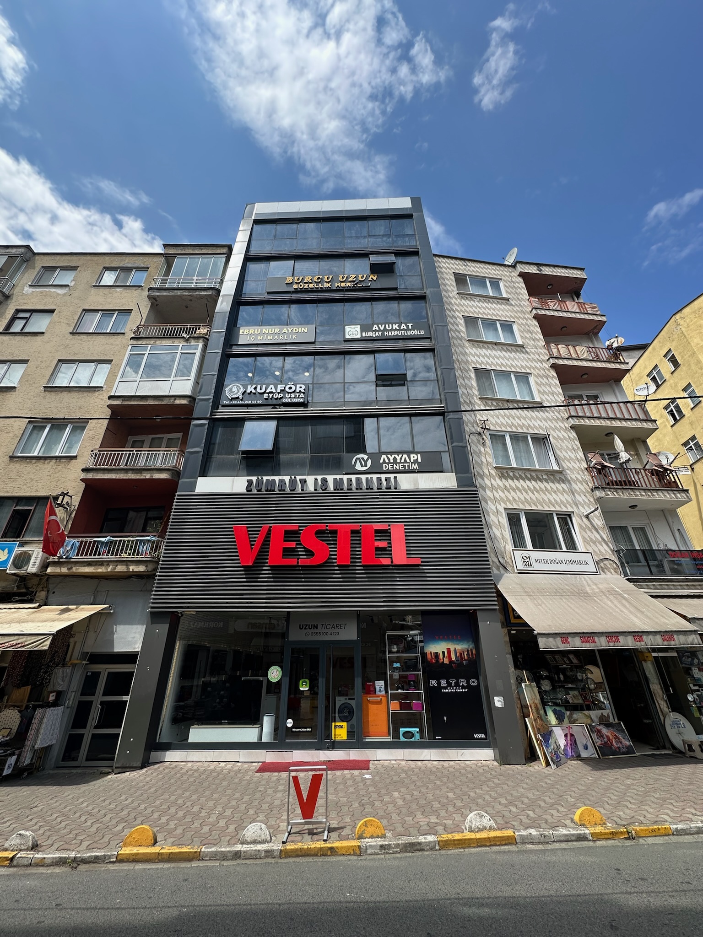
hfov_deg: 85.7
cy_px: 468
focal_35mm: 14
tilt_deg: +27.3
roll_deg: -2.4
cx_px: 352
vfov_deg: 102.1
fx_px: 379
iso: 40
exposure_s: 1/836
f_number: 2.2
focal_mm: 2.22
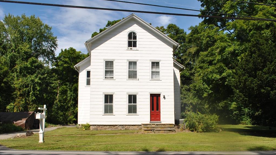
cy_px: 86
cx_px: 138
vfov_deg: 33.7
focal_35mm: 35
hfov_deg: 56.6
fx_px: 256
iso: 100
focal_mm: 22
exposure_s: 1/200
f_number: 10
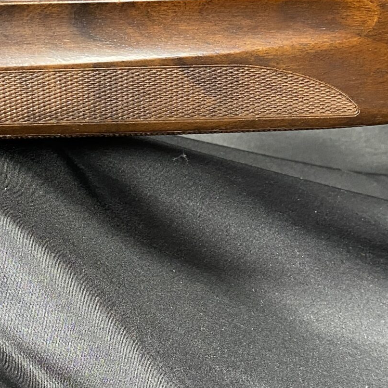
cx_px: 183
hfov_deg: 23.7
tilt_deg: -14.3
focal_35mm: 73
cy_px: 76
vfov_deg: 23.3
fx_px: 926
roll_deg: -0.9
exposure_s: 1/60
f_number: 1.8
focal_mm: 4.25
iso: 400
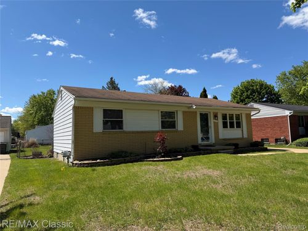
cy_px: 116
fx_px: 214
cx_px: 154
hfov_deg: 71.6
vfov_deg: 56.8
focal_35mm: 24
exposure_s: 1/4405
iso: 80
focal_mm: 6.76
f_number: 1.78
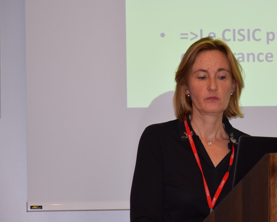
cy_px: 104
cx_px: 200
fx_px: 1992
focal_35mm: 243
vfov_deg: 6.4
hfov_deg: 7.9
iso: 800
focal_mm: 112
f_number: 5.6
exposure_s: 1/100
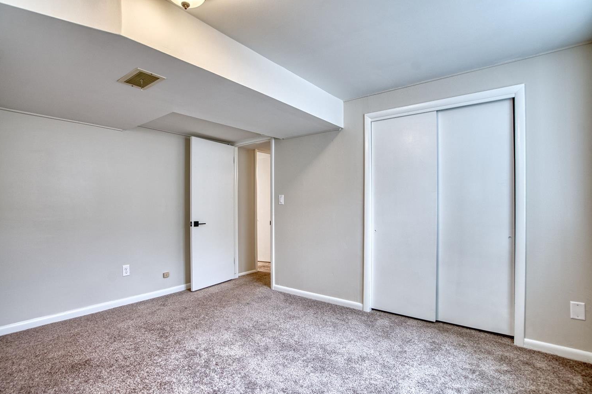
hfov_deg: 93.3
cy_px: 207
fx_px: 279
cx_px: 287
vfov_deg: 70.4
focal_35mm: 17
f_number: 5
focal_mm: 16
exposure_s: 1/13
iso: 500
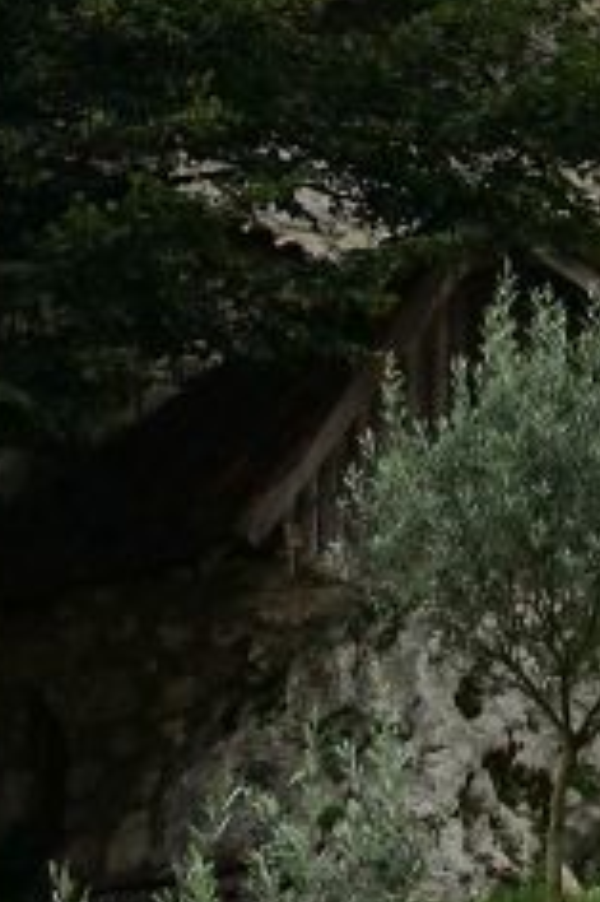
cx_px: 707
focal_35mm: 139
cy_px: -1235
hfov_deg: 9.7
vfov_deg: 12.0
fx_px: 3480
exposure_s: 1/320
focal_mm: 8.8
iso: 125
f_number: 4
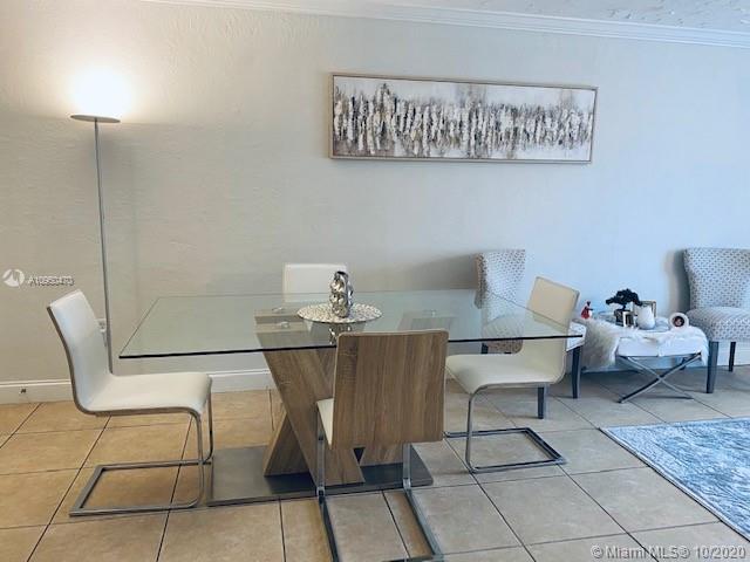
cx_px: 375
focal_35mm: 26
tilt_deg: -9.7
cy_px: 281
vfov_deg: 53.1
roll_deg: -0.8
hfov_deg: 67.3
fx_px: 563
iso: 125
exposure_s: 1/60
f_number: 1.8
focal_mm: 4.25
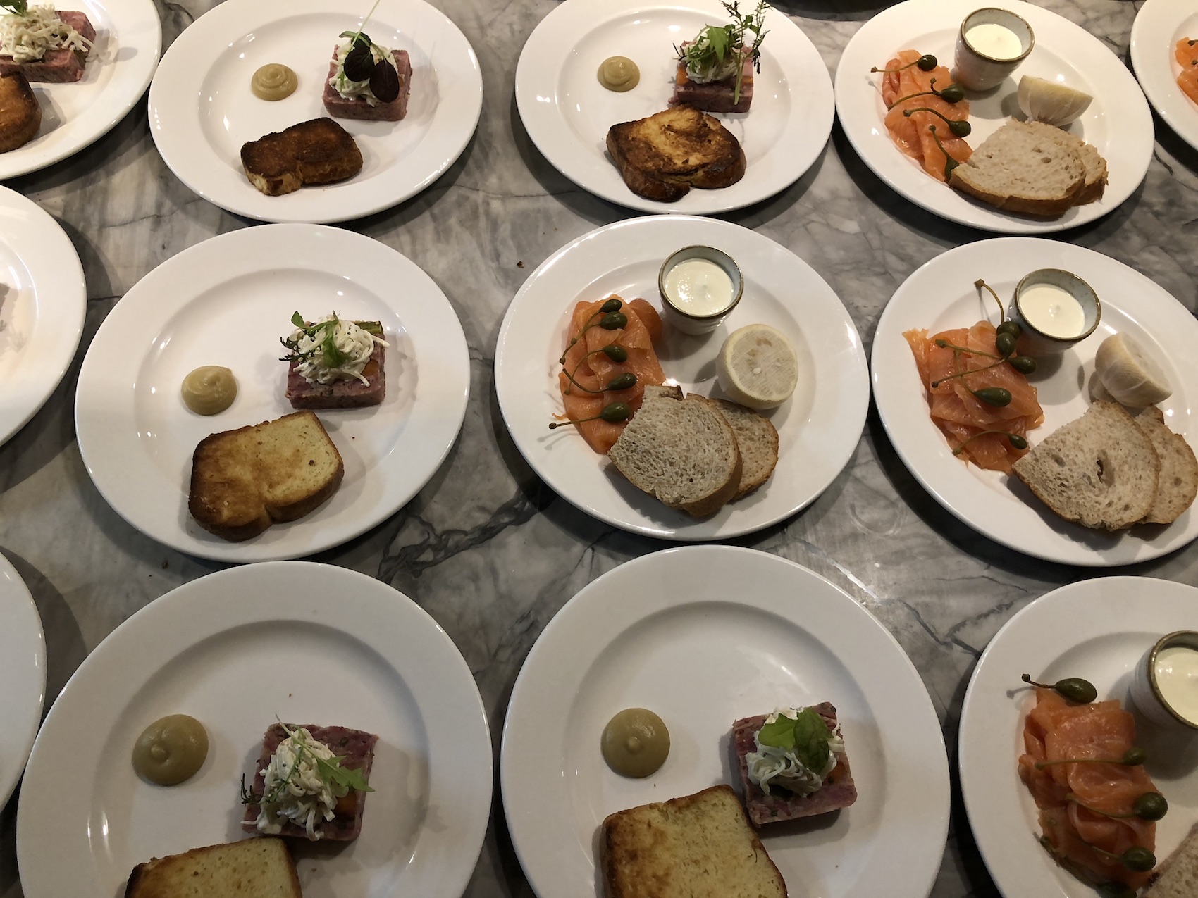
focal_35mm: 28
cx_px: 599
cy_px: 449
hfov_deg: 63.4
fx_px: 969
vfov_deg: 49.7
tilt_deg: -65.0
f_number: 1.8
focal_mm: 3.99
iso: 40
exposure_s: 1/17
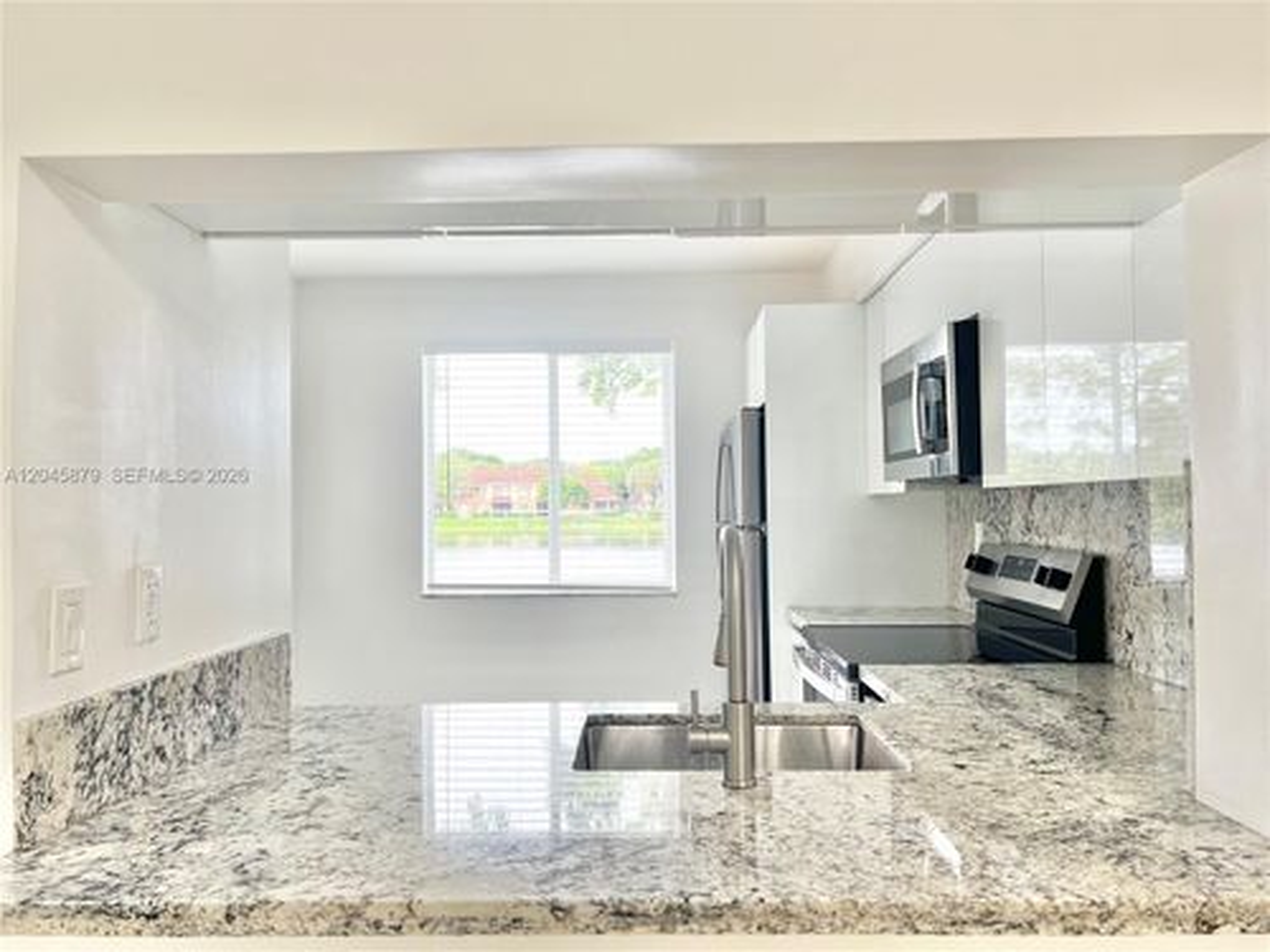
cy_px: 476
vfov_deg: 53.1
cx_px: 635
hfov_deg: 67.3
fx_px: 954
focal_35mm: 26
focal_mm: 5.7
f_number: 1.5
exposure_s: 1/219
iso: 40
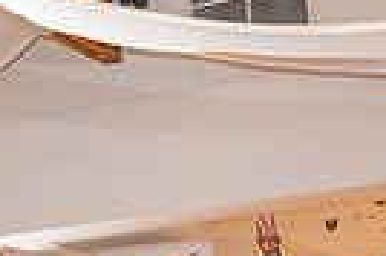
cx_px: -89
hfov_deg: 13.9
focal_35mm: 143
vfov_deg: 9.2
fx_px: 1531
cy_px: 433
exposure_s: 1/200
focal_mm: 33
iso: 2000
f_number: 3.5
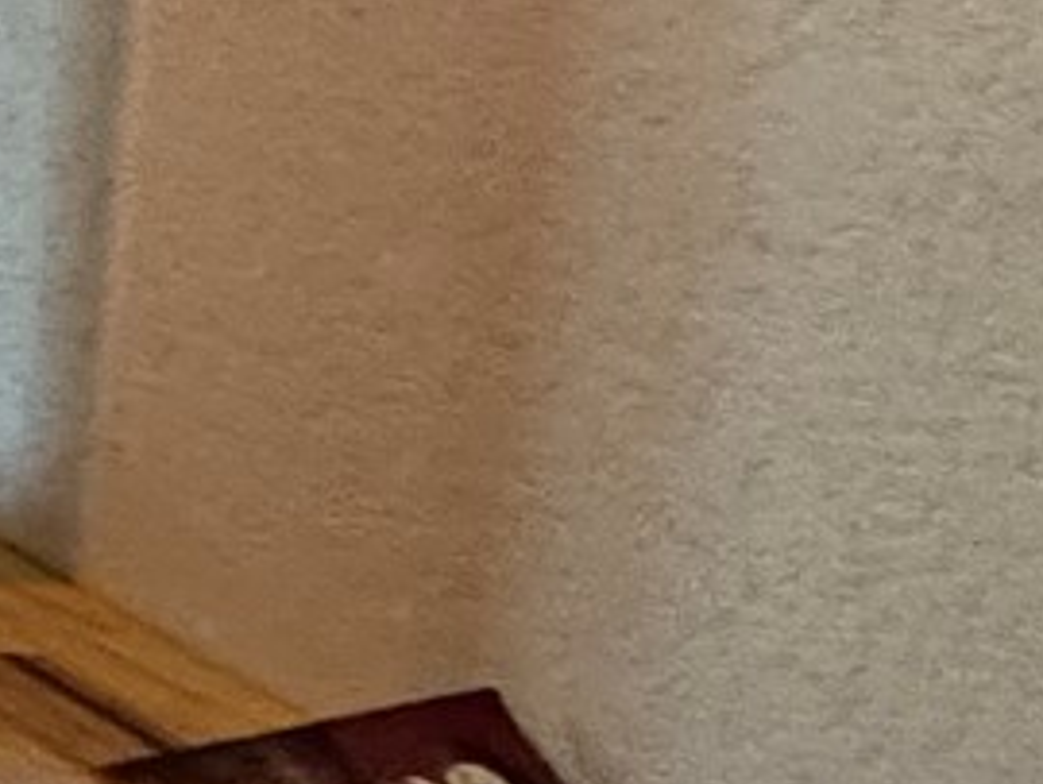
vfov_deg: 12.4
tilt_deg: -4.1
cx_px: -2889
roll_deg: -0.1
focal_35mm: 106
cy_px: -761
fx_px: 3197
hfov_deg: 8.8
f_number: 2.2
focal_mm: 2.22
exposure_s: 1/60
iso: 400
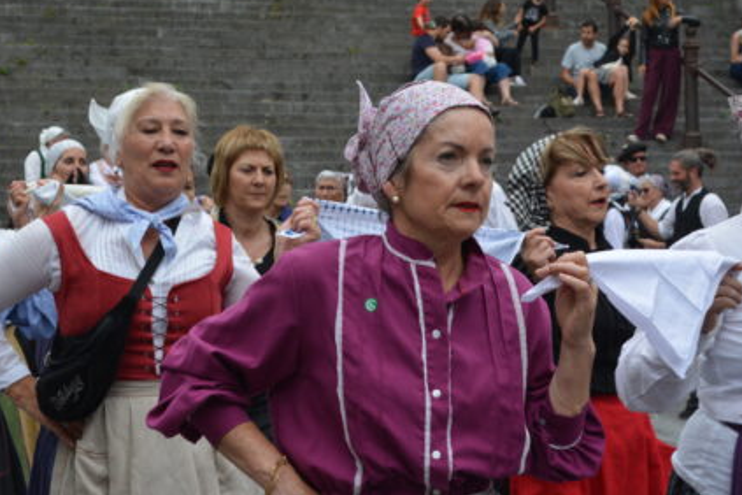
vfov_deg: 14.0
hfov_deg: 20.9
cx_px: 339
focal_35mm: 98
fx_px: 2011
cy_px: 268
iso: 200
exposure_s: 1/160
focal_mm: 55
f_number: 6.3
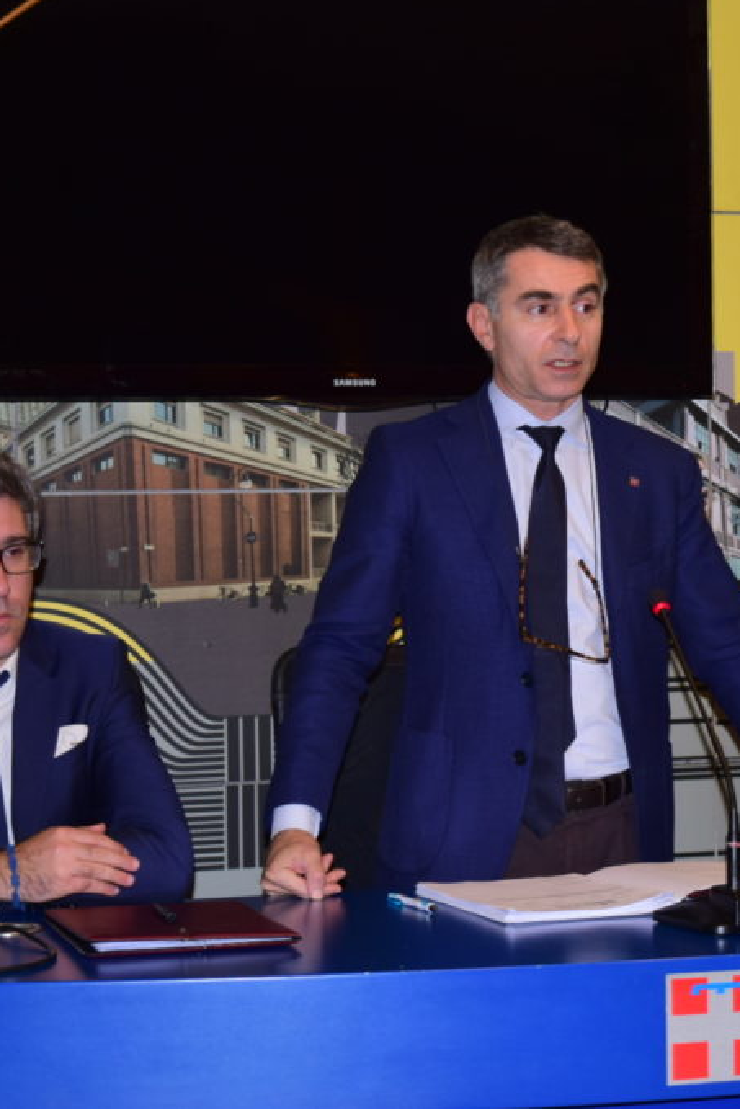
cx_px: 568
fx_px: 3136
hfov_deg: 13.4
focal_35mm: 102
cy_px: 553
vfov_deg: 20.1
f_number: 5
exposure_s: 1/100
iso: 400
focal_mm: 45
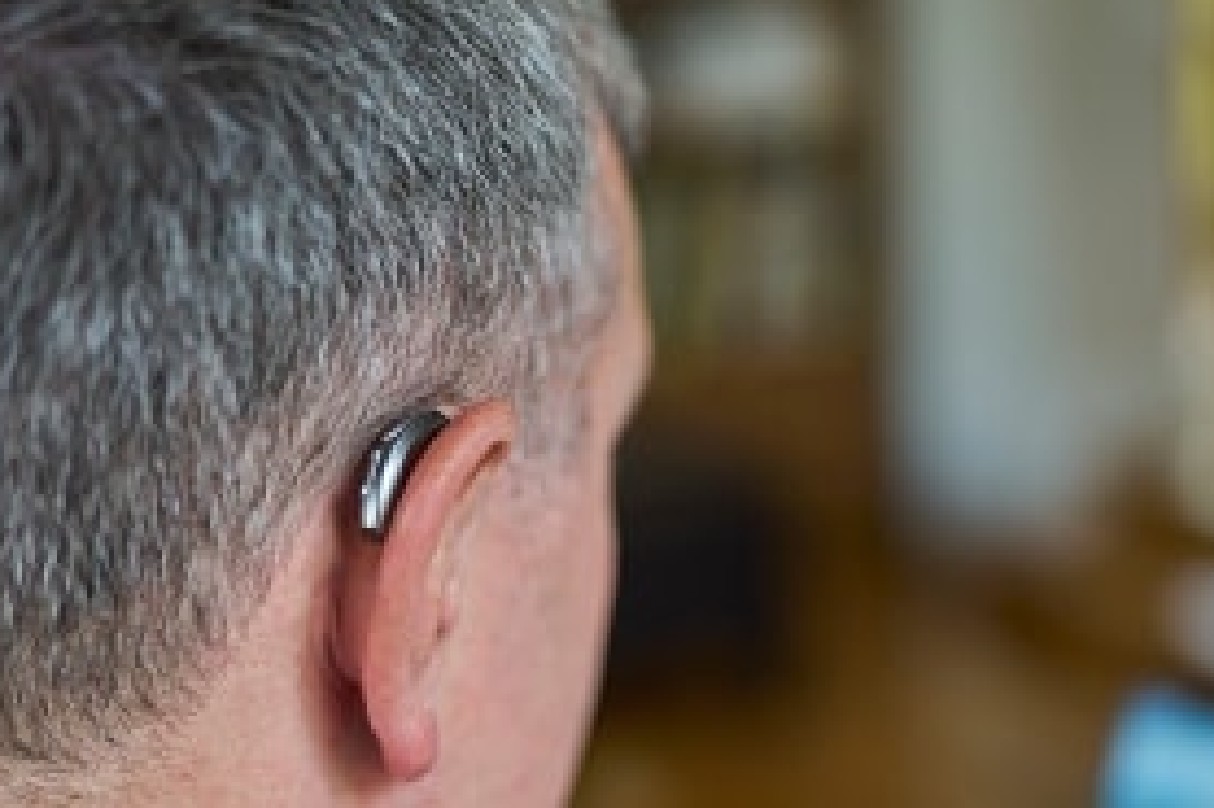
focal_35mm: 64
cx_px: 574
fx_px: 2157
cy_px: 640
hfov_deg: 31.4
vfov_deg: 21.0
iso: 250
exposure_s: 1/320
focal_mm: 35
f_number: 1.4
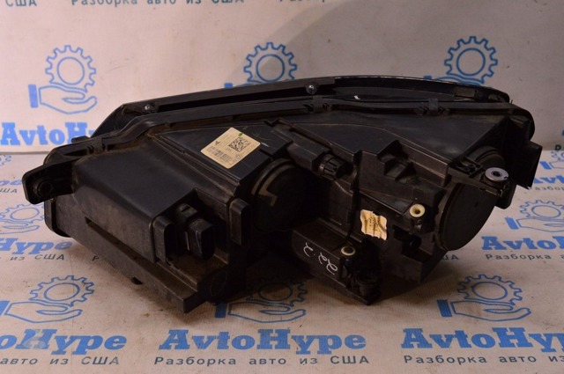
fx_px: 704
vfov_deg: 29.8
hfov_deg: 43.7
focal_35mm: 45
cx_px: 282
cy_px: 187
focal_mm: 30
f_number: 8
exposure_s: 1/250
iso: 1600
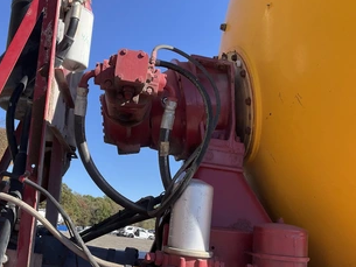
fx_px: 391
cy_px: 169
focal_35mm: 38
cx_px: 144
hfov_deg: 48.7
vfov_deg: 37.5
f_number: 1.8
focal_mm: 3
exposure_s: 1/842
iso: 25
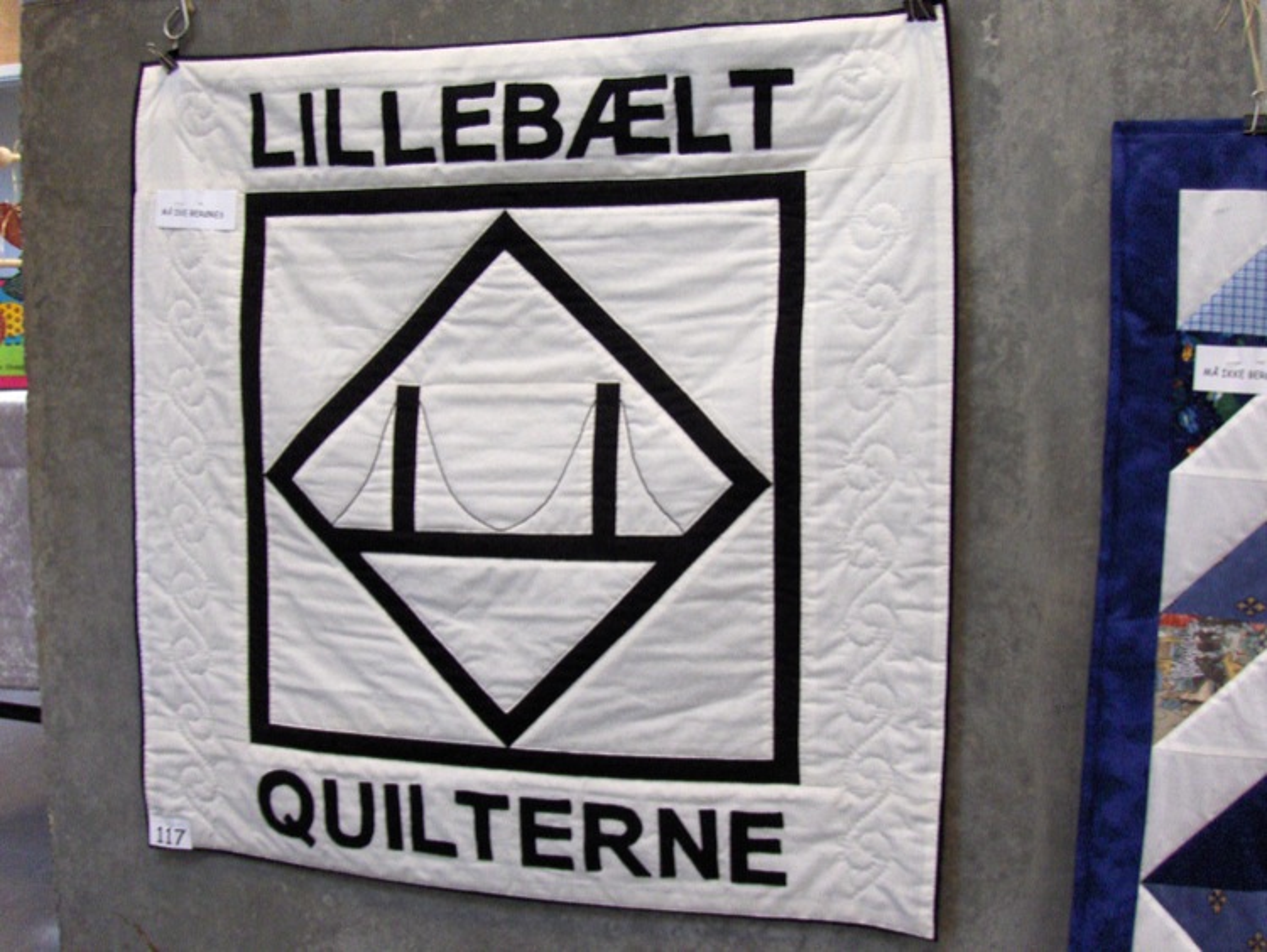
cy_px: 476
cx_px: 634
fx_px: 1502
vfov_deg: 35.2
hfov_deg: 45.7
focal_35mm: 41
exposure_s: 1/64.4
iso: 200
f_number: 3.5
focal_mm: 6.5
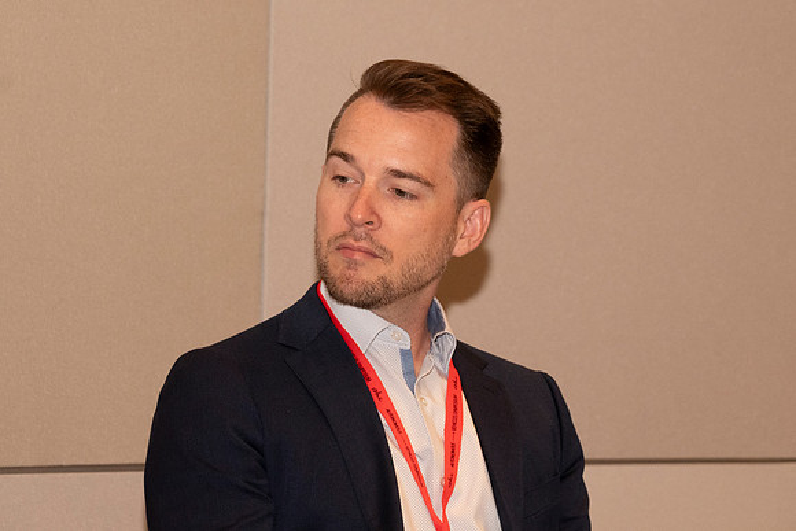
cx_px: 398
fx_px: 3990
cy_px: 226
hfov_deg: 11.4
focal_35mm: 180
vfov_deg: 7.6
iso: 2000
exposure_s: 1/100
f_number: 7.1
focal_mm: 105
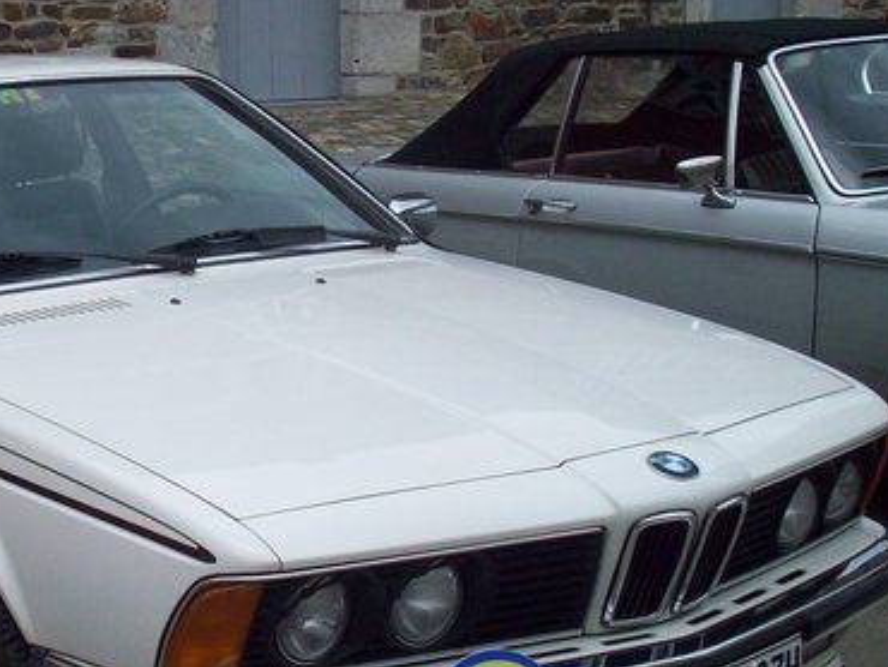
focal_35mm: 80
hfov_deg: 23.8
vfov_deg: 18.4
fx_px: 2054
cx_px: 115
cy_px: 372
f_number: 5.6
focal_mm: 6.2
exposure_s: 1/226
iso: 80
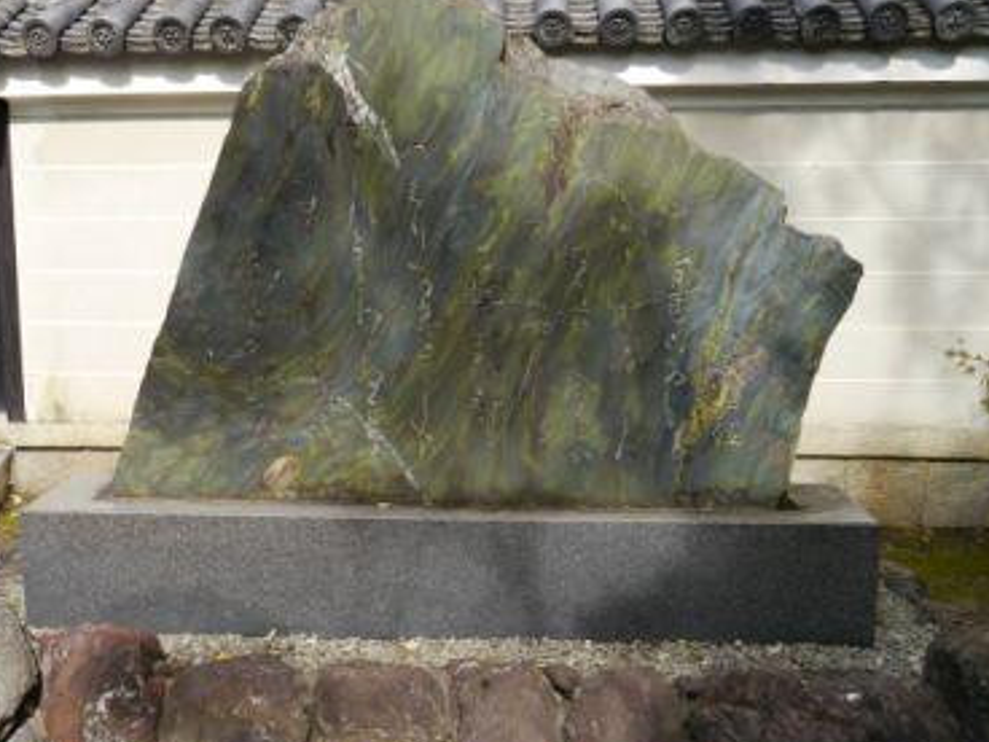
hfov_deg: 47.7
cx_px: 414
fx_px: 1114
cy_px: 374
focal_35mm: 39
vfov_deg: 36.8
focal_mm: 16
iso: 160
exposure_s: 1/320
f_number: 6.3
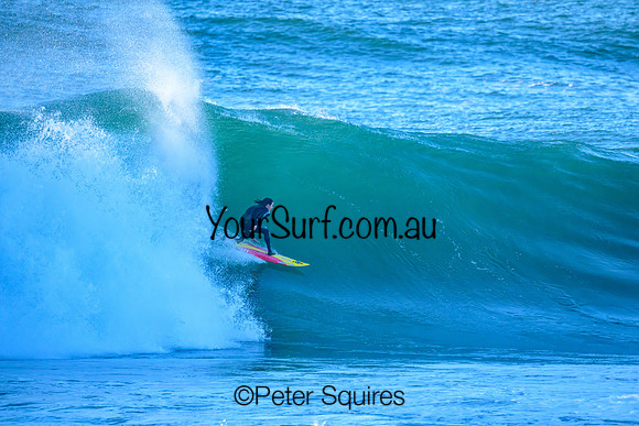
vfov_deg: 1.7
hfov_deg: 2.6
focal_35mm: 800
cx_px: 320
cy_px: 213
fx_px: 14203
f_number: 8
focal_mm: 800
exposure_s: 1/2000
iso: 2500
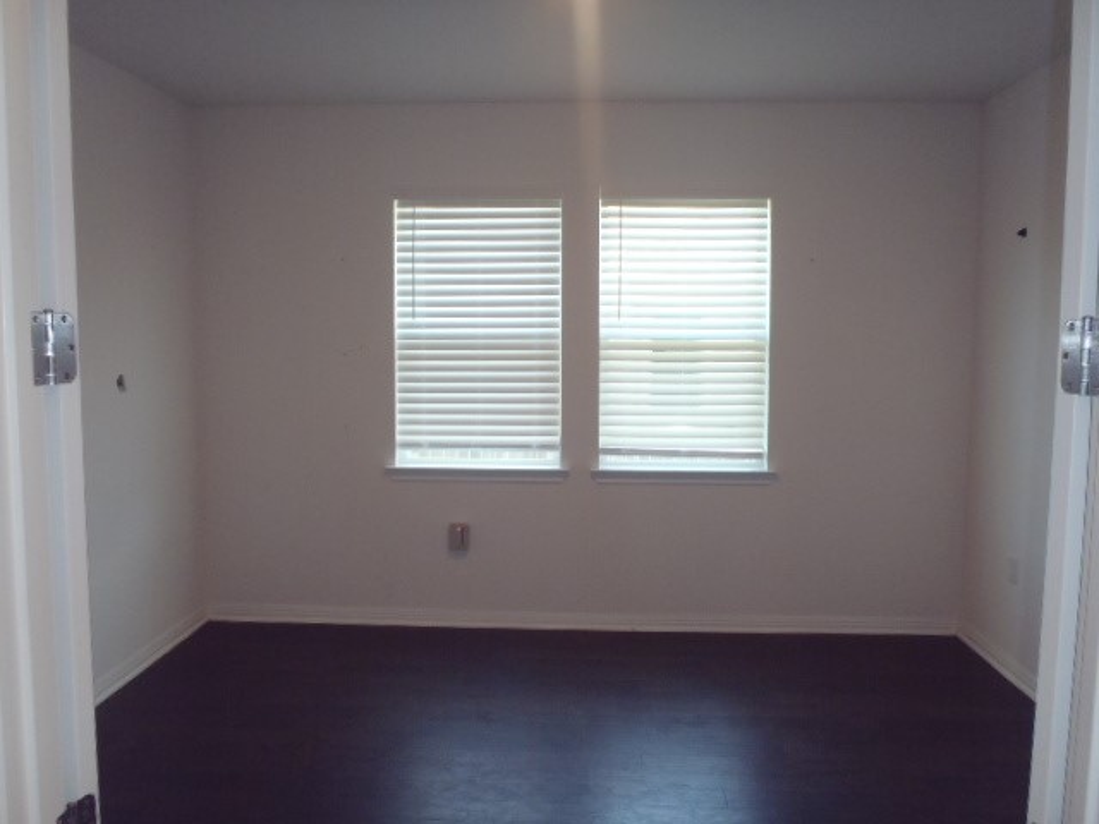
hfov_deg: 63.4
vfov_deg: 49.7
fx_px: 889
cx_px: 550
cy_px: 412
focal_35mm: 28
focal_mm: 5
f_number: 3.9
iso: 250
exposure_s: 1/30
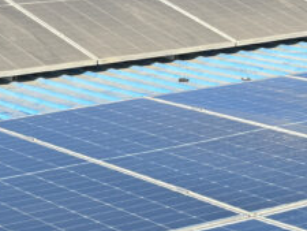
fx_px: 728
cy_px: 375
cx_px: 56
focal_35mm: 82
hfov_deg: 23.4
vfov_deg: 16.1
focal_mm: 6.86
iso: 80
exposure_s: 1/1587
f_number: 1.78
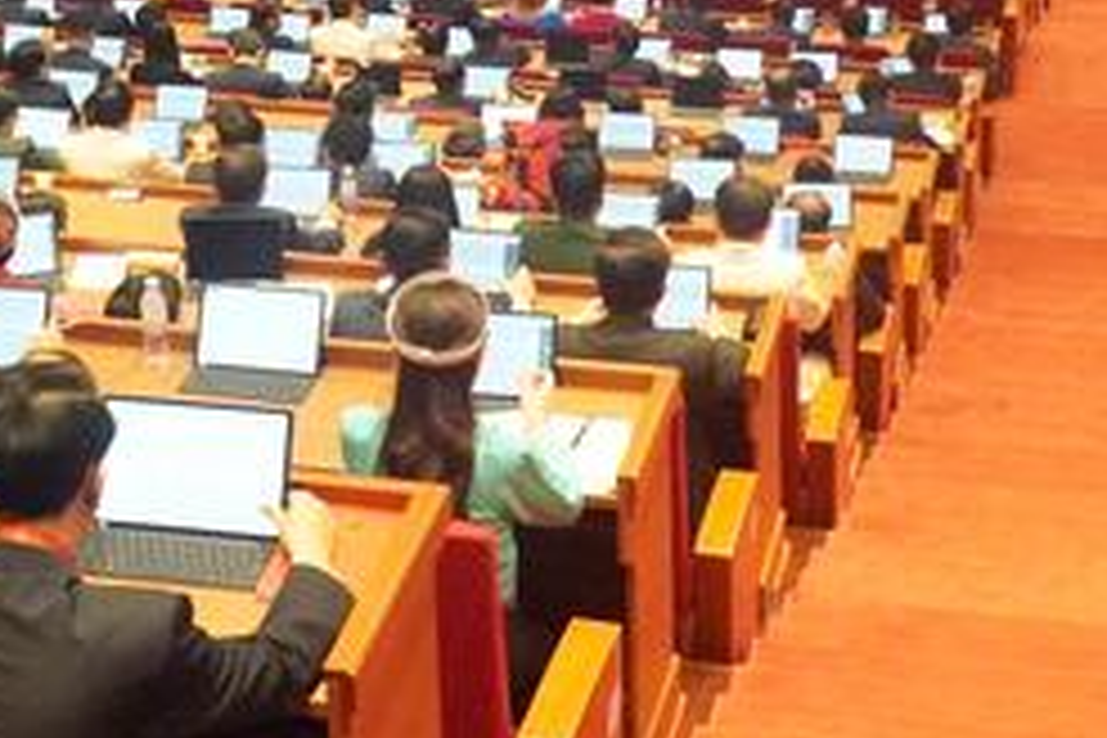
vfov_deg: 14.4
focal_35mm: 93
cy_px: -70
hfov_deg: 21.8
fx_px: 2848
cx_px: 256
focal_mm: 19
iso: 10000
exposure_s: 1/320
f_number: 5
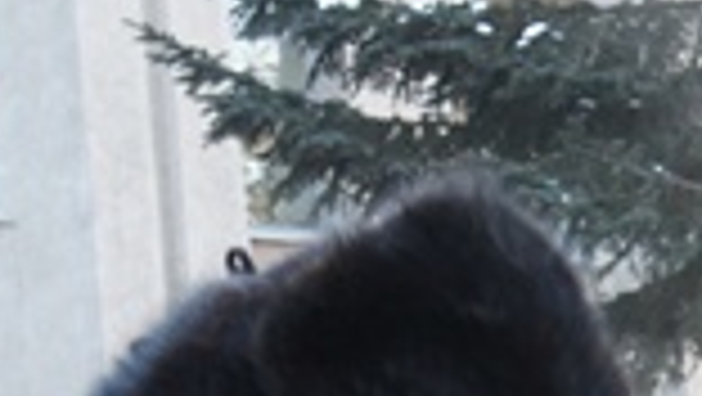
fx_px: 4508
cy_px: 621
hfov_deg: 8.8
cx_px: 900
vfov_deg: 5.0
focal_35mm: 242
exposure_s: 1/80
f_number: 5
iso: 200
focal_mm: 30
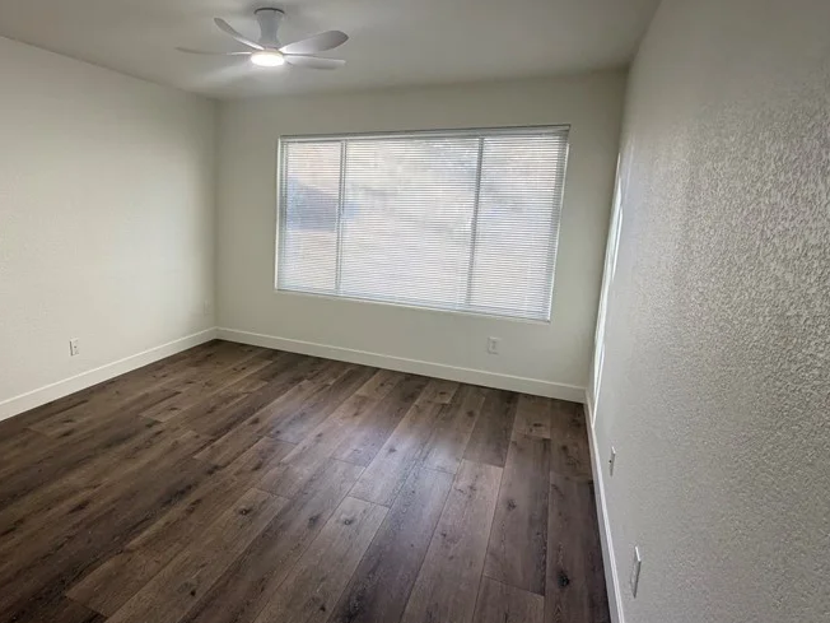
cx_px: 283
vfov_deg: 61.0
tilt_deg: -9.0
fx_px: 528
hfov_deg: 74.2
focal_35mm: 22
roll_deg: -1.2
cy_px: 285
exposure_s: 1/121
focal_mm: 2.22
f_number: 2.2
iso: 250
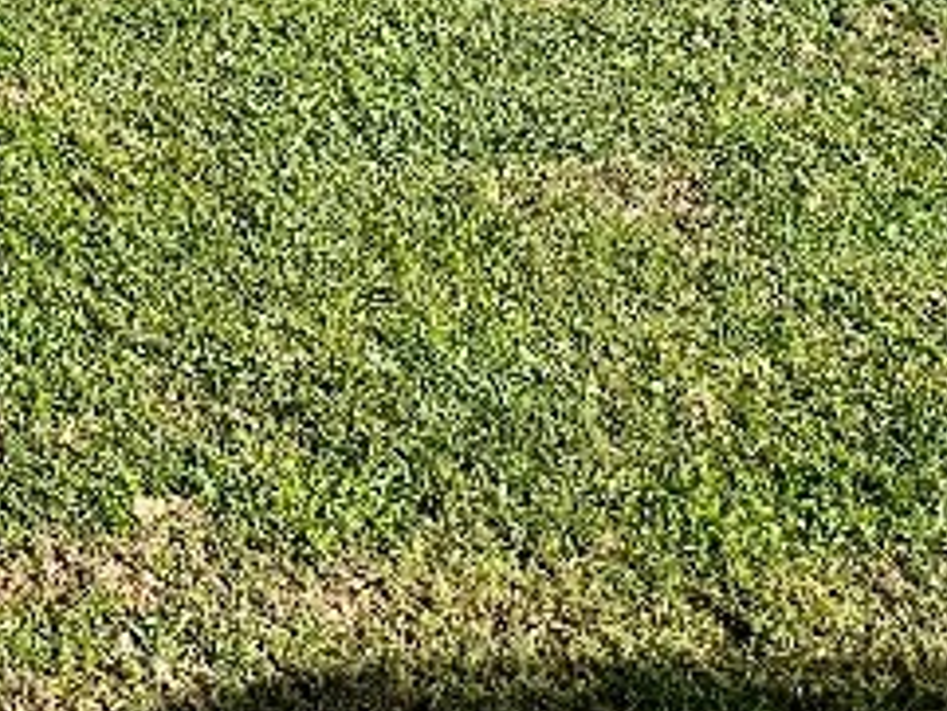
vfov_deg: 12.8
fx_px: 2792
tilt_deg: +0.8
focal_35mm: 102
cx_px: -656
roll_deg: -1.1
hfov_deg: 16.6
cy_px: -676
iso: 80
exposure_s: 1/6623
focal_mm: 6.86
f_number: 1.78
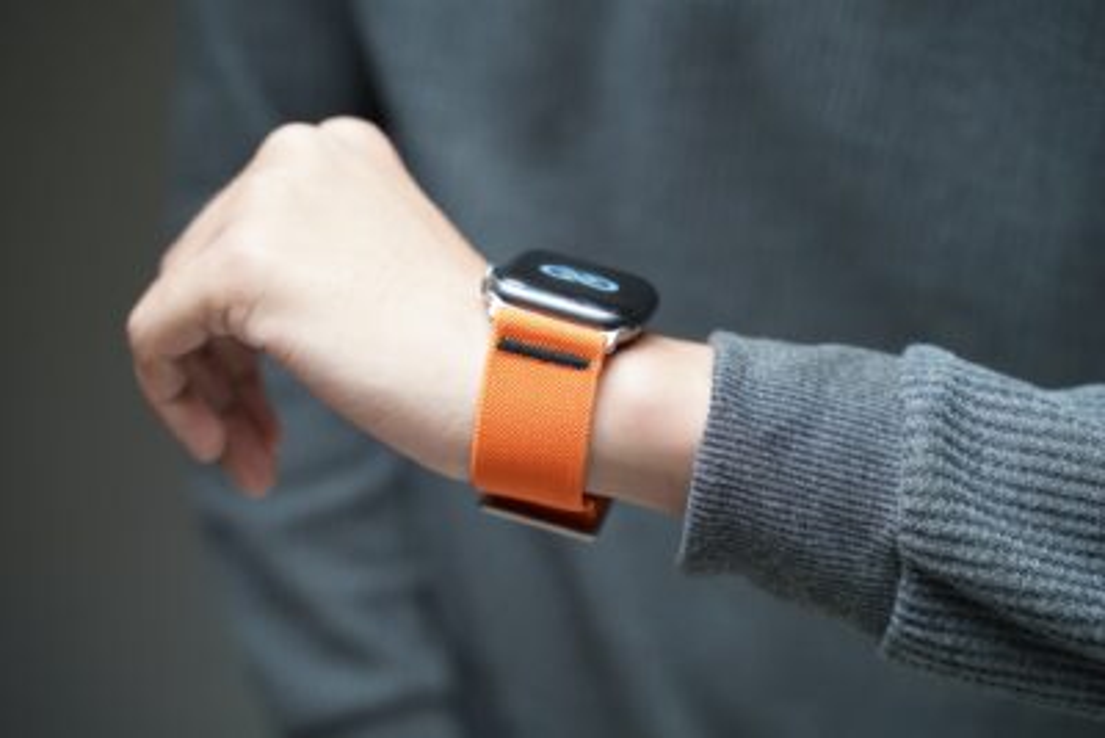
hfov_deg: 27.0
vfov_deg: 18.2
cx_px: 552
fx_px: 2303
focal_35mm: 75
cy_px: 369
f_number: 4
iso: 4000
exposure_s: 1/200
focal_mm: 75
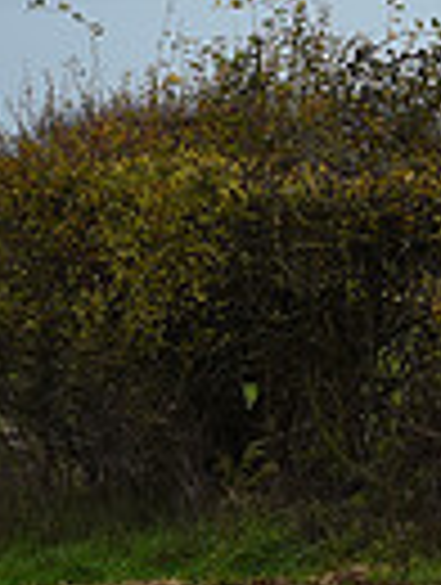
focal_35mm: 855
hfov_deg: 1.7
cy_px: -14
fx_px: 14476
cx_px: 963
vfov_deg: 2.3
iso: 900
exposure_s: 1/1000
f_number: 5
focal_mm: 200
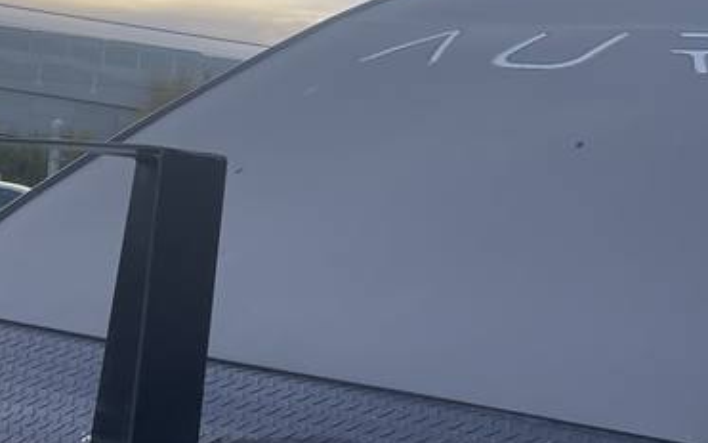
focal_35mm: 95
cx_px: 746
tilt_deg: +2.7
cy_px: 191
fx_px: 1833
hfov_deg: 21.0
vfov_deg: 13.8
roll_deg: -6.0
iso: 32
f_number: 1.6
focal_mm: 5.1
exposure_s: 1/818
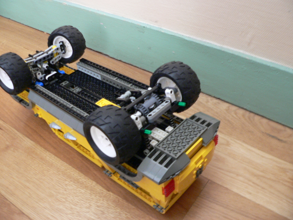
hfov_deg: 51.4
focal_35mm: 36
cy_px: 110
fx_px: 305
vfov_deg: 39.7
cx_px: 146
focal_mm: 6
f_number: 2.8
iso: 200
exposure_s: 1/4
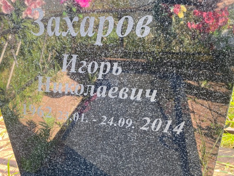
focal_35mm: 29
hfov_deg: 61.6
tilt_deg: -25.1
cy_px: 81
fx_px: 196
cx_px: 109
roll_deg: +1.9
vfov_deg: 48.2
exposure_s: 1/122
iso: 32
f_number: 1.8
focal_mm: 4.25
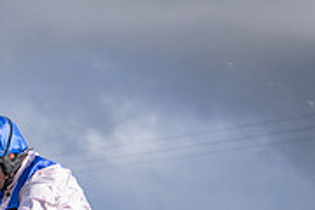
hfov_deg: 5.2
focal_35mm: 395
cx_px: -30
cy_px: 491
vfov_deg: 3.4
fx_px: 3456
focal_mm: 75
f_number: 4
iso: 200
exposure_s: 1/1600
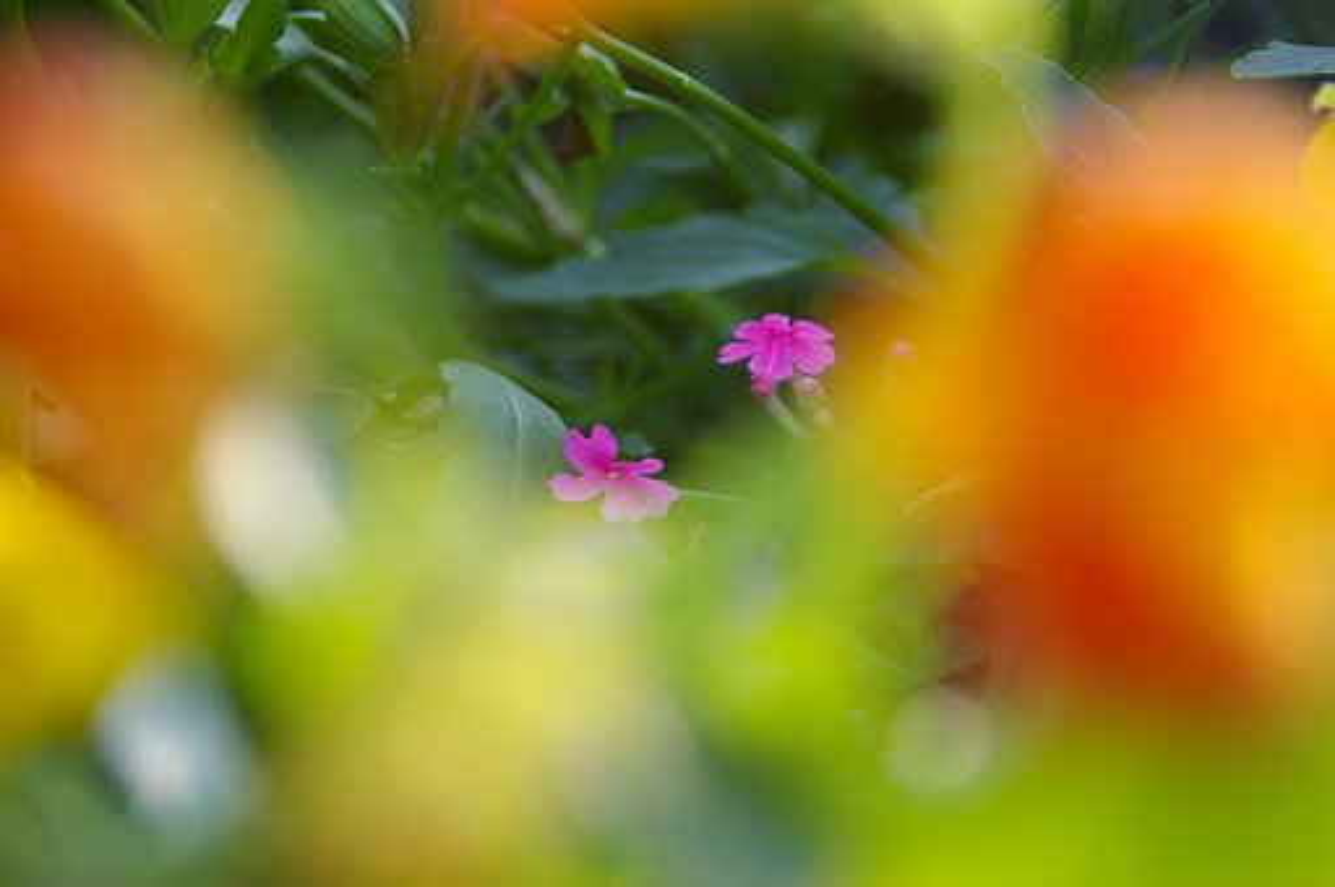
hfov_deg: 12.2
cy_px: 444
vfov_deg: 8.1
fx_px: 6259
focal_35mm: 169
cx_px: 668
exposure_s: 1/180
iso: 400
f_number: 5.6
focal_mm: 113
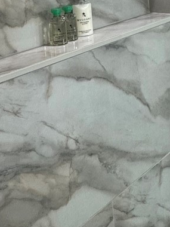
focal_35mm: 59
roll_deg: +5.0
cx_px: 99
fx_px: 386
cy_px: -45
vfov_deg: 28.5
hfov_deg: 24.8
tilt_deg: -1.7
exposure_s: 1/120
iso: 160
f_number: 2.2
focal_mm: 2.22
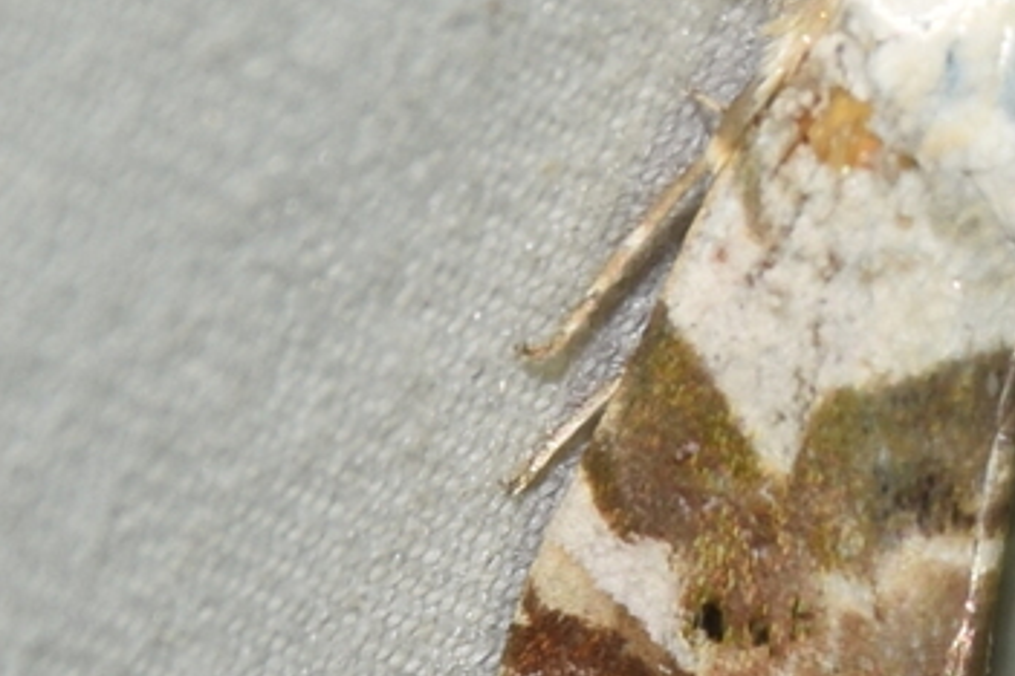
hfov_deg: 3.6
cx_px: 708
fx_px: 16211
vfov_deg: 2.4
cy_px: 272
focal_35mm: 575
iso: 100
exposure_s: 1/60
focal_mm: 140
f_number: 13
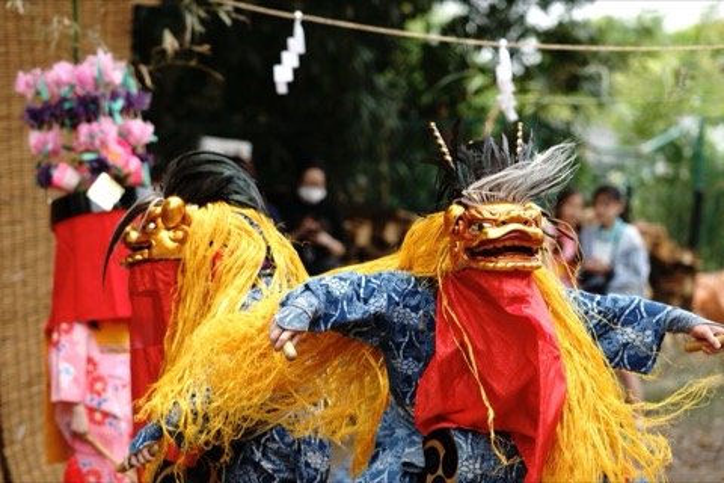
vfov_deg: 10.2
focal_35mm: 135
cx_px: 362
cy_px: 242
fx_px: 2715
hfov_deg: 15.2
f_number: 2.8
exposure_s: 1/1000
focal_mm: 135
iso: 200
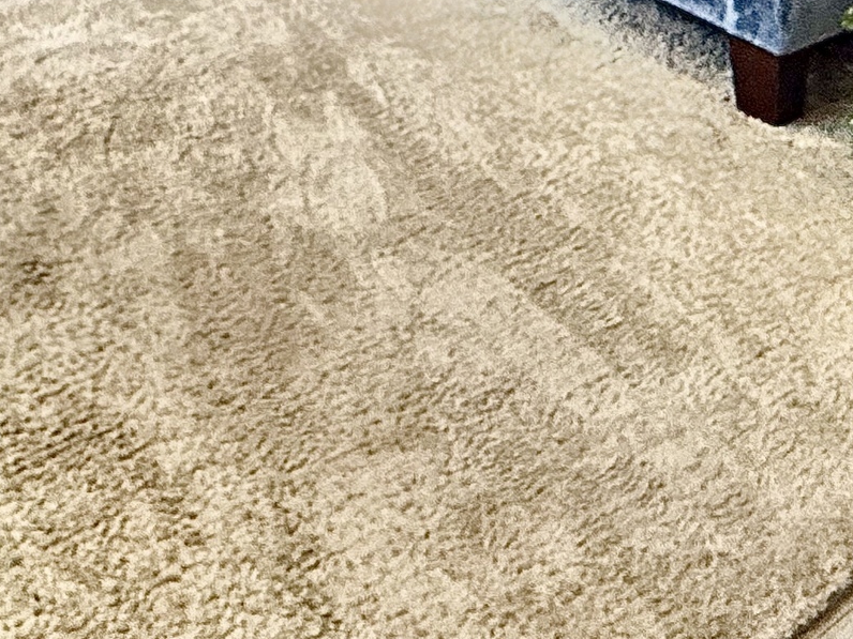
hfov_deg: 34.1
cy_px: -508
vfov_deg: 19.9
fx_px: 1331
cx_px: 132
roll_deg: -1.2
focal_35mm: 54
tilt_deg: -3.9
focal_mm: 2.22
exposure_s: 1/120
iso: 320
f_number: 2.2
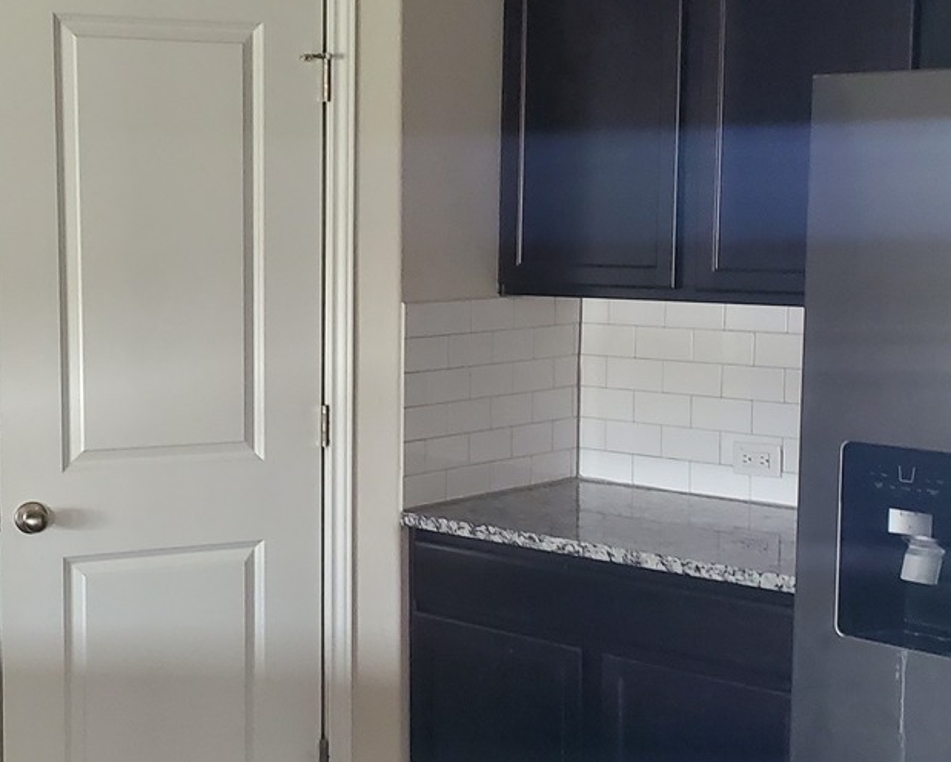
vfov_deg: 25.8
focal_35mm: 59
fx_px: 1662
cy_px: 421
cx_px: 338
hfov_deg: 31.7
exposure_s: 1/60
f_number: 2.4
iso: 640
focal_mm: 4.3
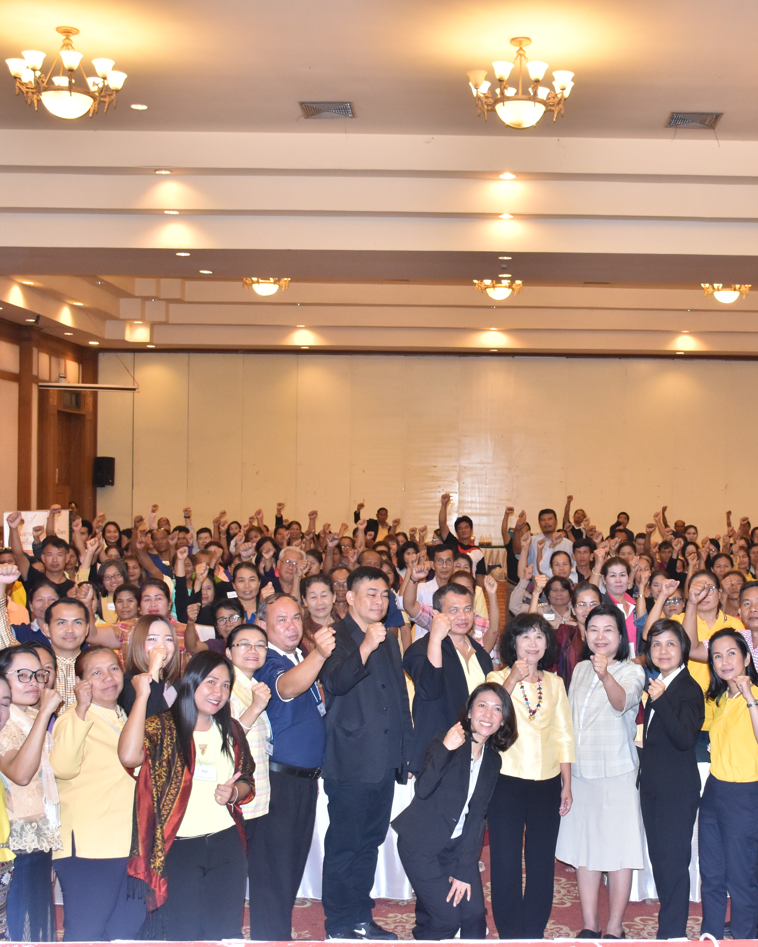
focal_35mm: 47
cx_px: 546
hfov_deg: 31.6
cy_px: 476
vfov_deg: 39.5
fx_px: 1318
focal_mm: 22
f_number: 5.6
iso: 1250
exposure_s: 1/100
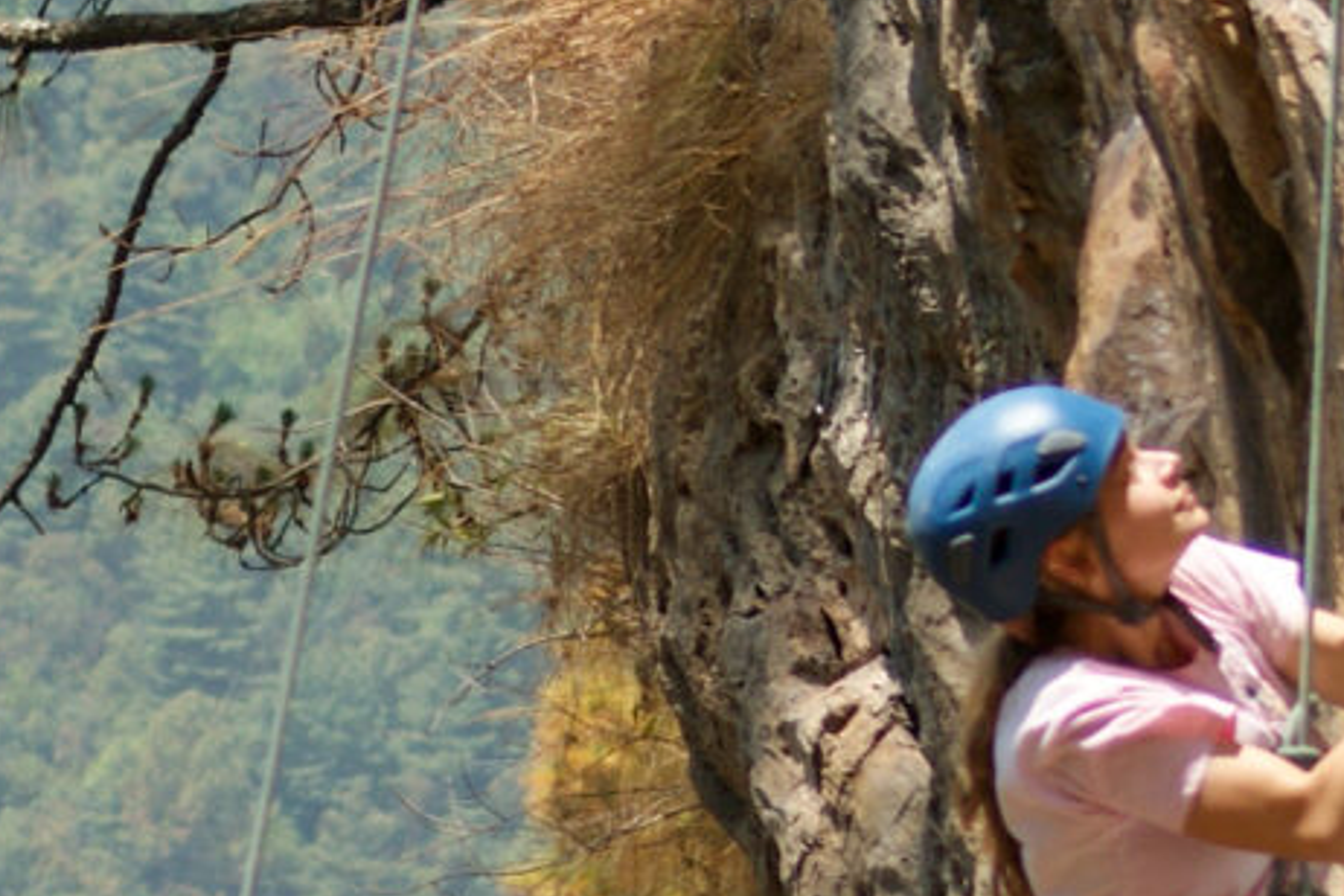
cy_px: 516
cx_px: -297
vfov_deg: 2.8
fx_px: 18599
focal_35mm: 498
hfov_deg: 4.1
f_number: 4.5
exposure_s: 1/400
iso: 100
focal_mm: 75
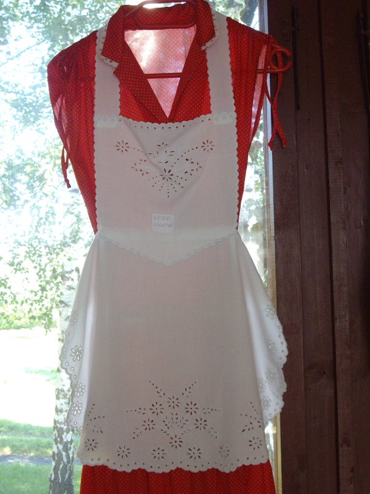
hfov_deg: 26.6
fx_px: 784
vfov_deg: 34.9
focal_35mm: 55
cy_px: 245
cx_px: 183
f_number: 3.4
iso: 263
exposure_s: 1/60
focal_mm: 9
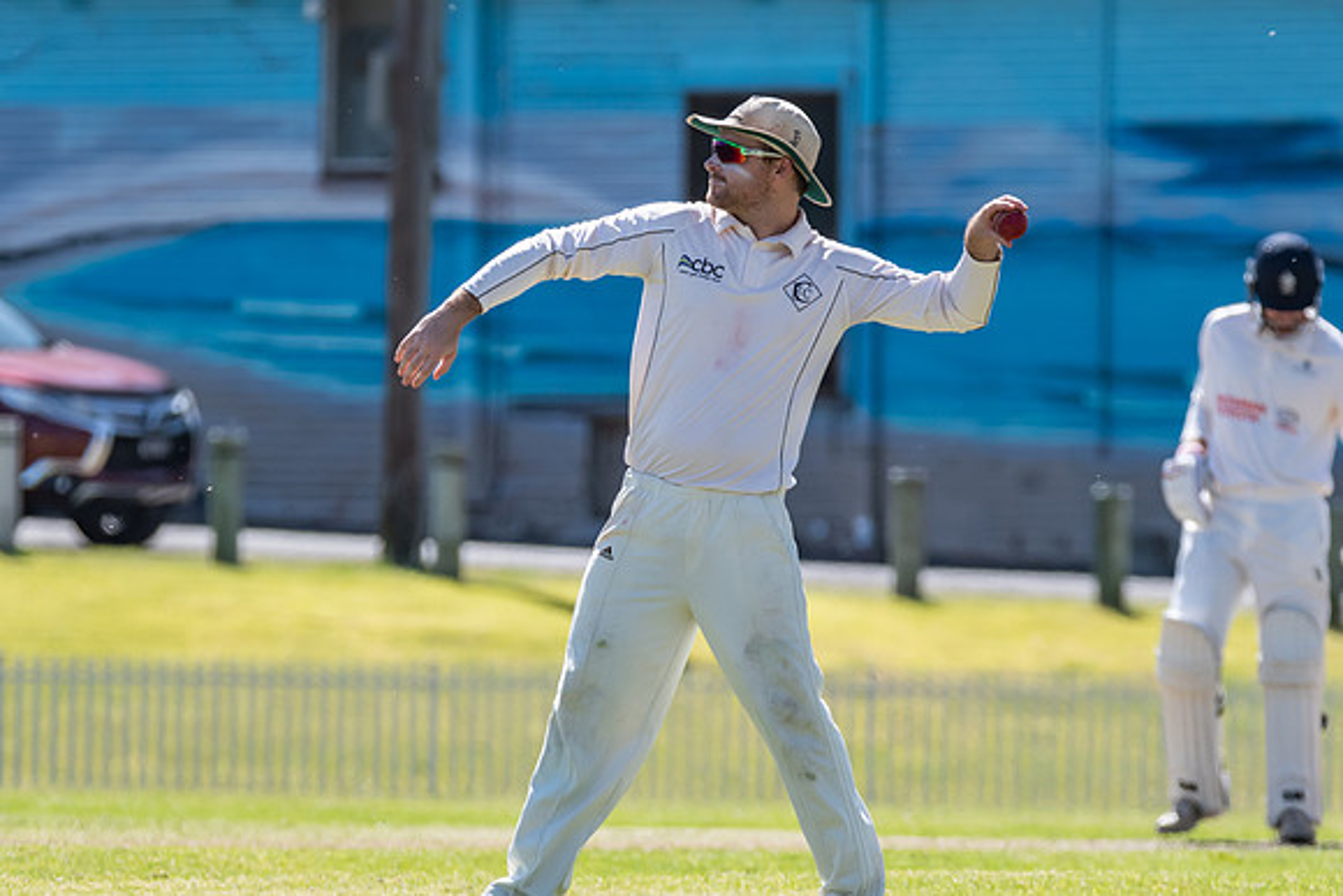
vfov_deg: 2.3
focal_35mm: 593
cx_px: 620
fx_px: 22111
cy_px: 423
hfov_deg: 3.5
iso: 640
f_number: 7.1
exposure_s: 1/2000
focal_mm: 360
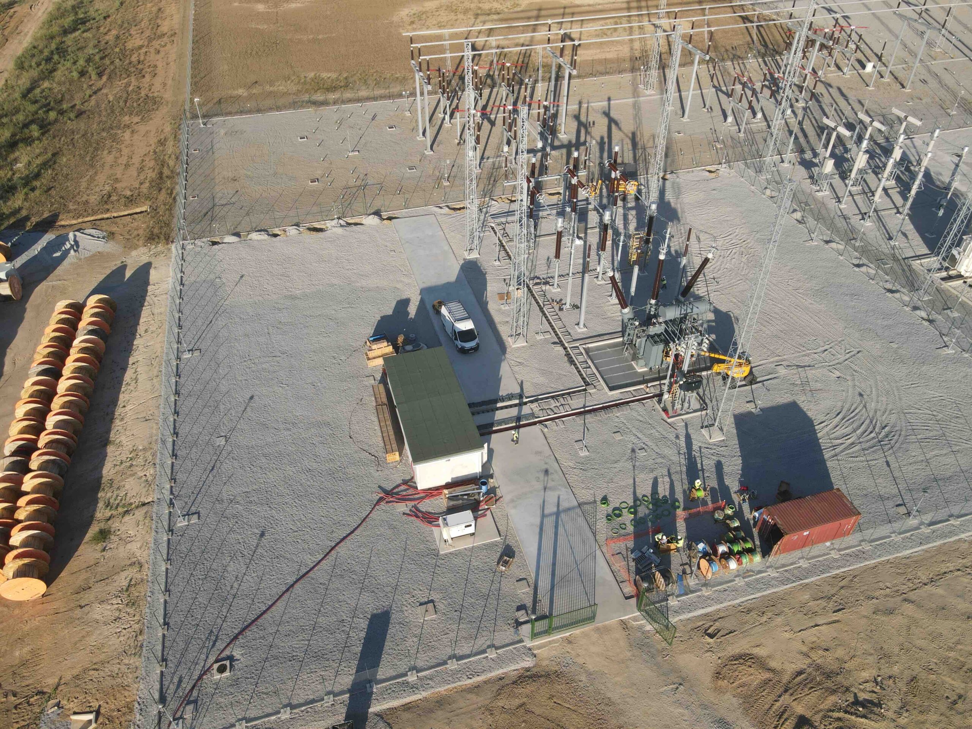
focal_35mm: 24
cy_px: 364
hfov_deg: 71.6
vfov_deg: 56.8
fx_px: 674
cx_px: 486
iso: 100
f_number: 2.8
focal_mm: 4.5
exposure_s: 1/180
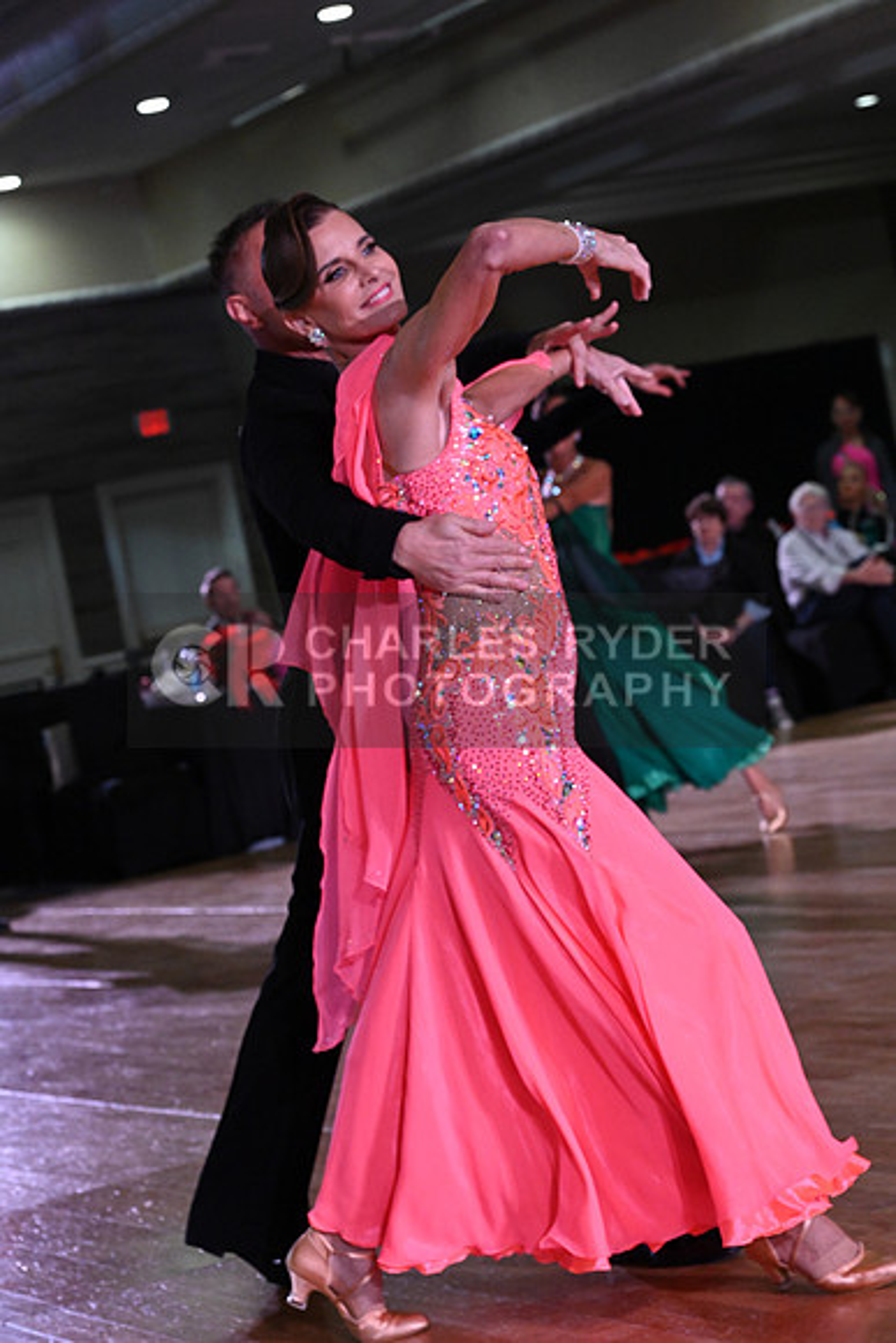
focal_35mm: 87
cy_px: 672
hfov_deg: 15.7
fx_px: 3246
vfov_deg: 23.4
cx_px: 448
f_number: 7.1
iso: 5000
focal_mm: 87
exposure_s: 1/320
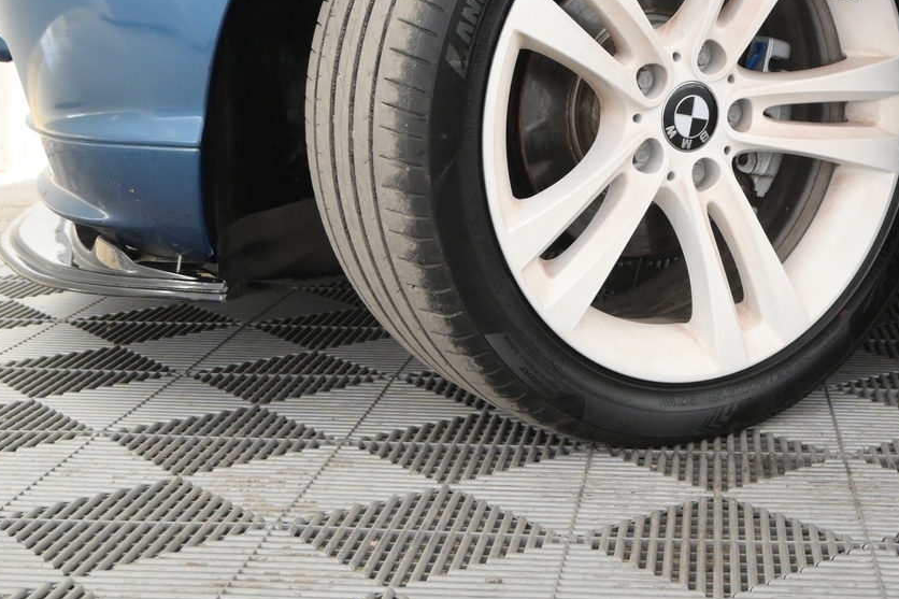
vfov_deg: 21.3
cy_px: 76
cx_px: 633
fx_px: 1560
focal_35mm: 62
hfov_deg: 31.8
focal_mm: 21.5
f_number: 4.5
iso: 2500
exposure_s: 1/80
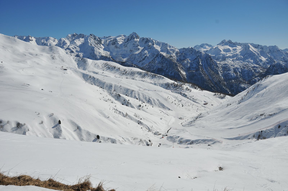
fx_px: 216
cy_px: 96
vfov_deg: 47.8
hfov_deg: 67.4
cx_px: 144
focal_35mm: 27
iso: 200
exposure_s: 1/2000
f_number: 8
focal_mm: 18
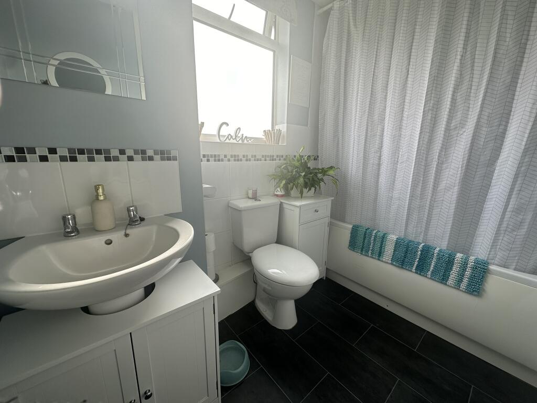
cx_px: 268
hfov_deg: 102.1
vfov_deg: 85.7
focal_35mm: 14
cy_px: 202
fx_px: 217
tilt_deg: -12.7
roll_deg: -1.0
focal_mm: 2.22
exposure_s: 1/139
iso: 40
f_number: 2.2
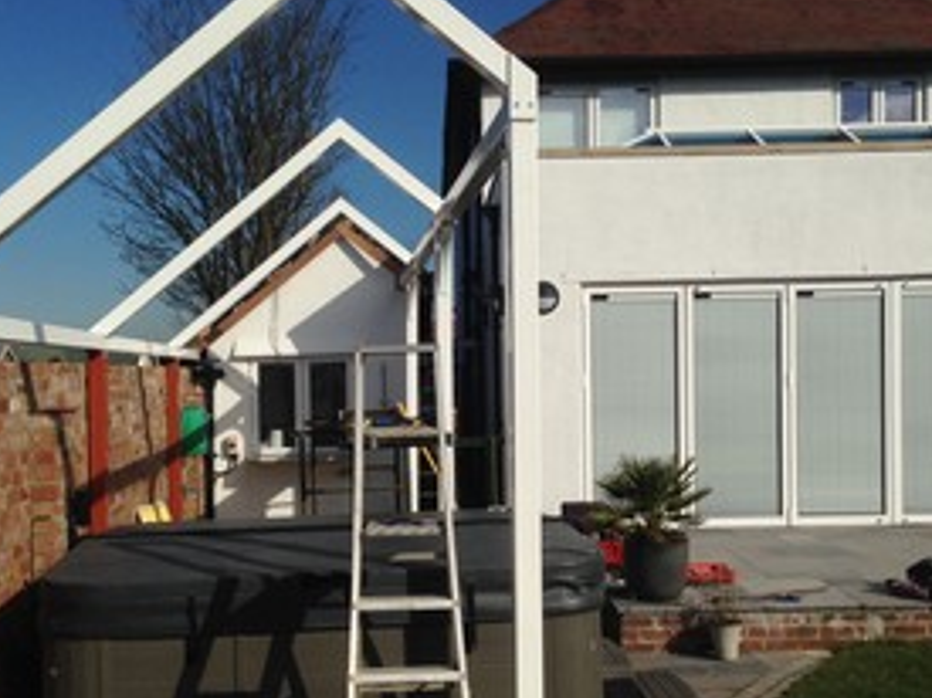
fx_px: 1292
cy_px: 400
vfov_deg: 30.2
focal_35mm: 48
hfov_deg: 39.7
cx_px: 461
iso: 50
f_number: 2.4
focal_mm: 4.12
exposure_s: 1/4926
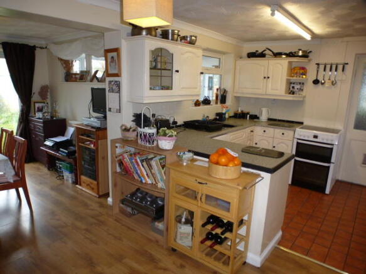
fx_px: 254
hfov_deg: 71.6
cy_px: 137
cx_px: 183
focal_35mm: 24
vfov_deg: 56.8
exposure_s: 1/60
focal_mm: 4.3
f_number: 3.3
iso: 160
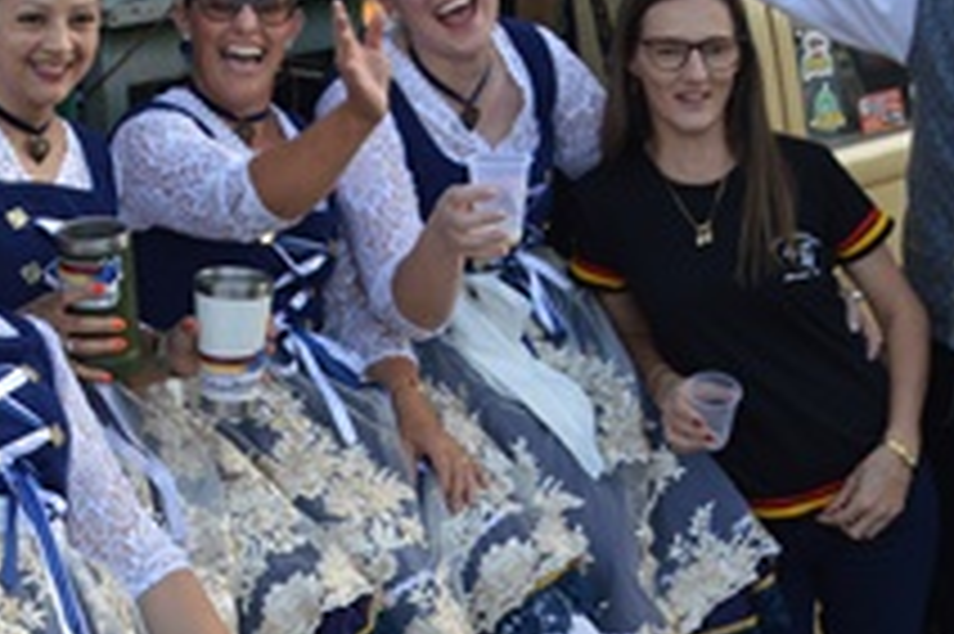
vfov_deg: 9.1
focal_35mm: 148
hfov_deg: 13.5
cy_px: -88
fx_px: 3930
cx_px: -112
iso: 100
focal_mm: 35
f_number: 5.6
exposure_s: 1/125
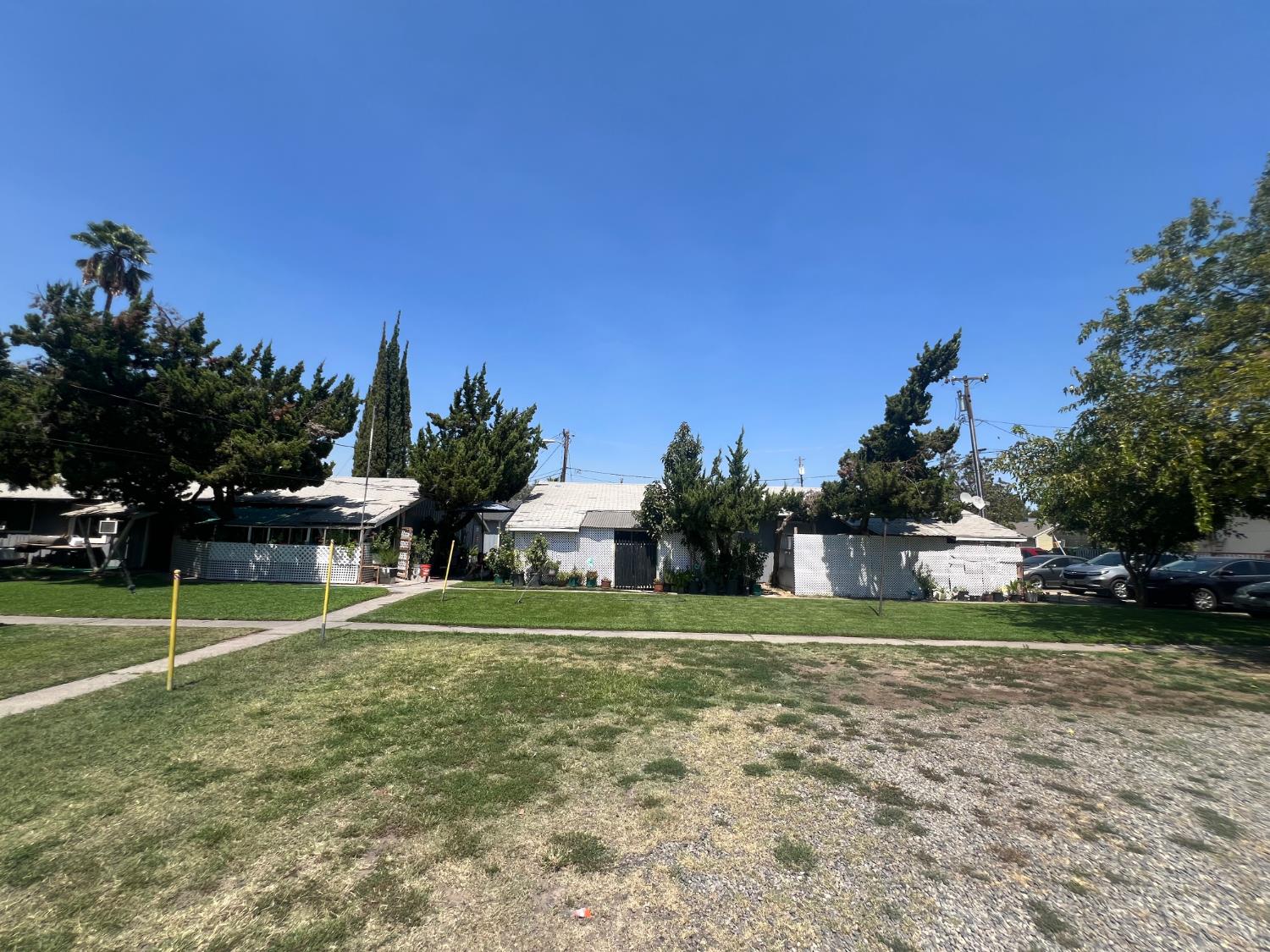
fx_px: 477
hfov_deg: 106.2
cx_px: 635
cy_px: 476
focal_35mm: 13
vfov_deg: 89.9
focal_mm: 1.57
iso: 32
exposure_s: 1/1575
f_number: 1.8
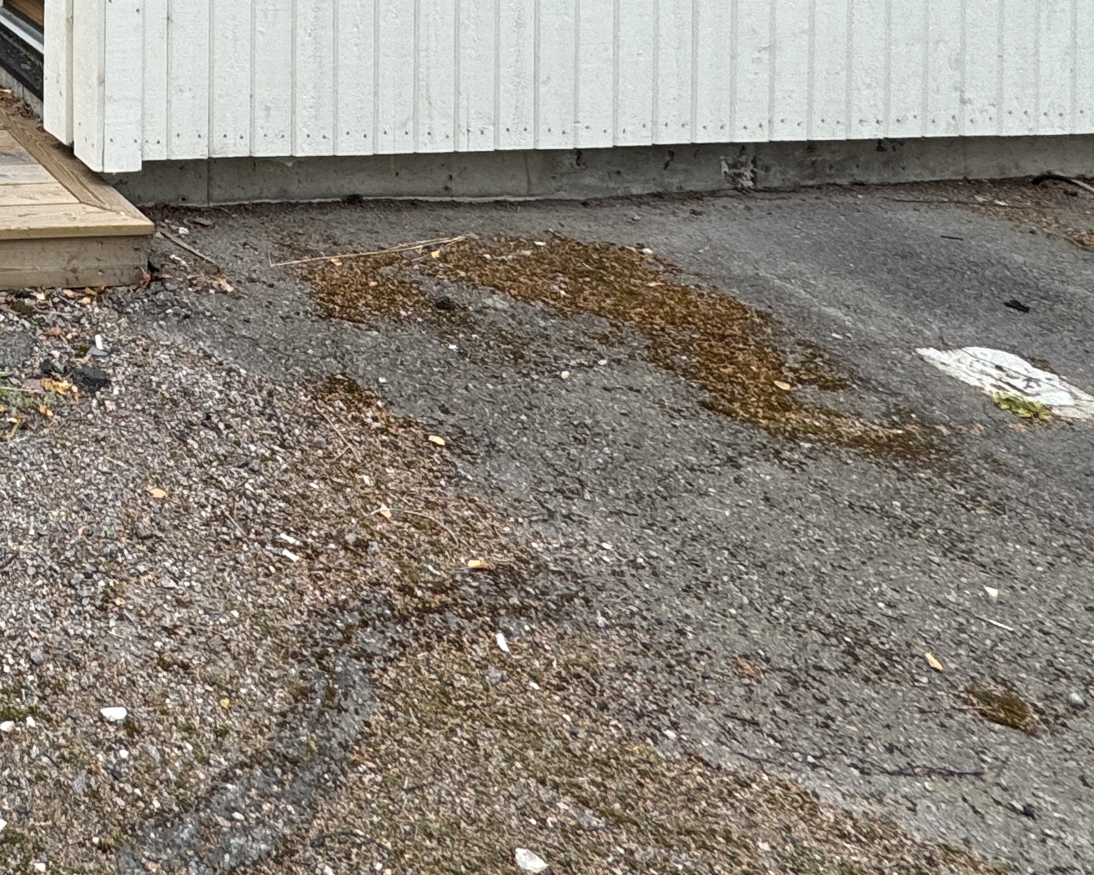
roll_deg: -0.1
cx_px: -345
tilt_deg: +0.2
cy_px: -331
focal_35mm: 42
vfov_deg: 27.9
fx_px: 1360
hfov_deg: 32.4
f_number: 2.2
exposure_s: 1/430
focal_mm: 2.22
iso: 40
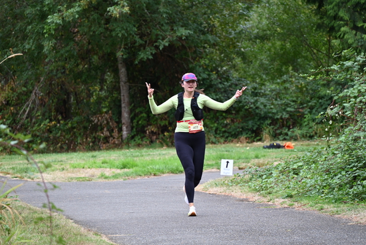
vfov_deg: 6.9
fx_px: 2034
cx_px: 183
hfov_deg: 10.3
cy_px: 122
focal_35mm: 200
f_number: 6.3
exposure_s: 1/250
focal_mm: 200
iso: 500
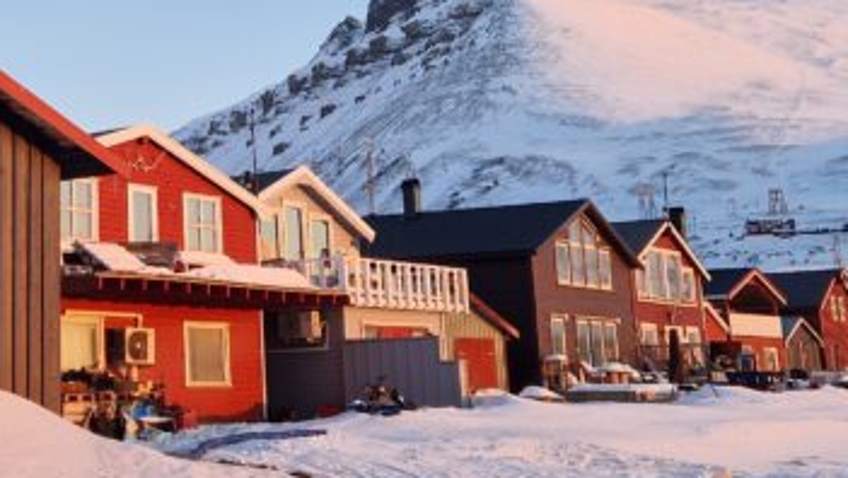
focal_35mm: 73
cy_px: 19
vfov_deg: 16.3
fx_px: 1643
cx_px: 75
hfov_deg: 27.8
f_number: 1.8
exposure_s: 1/180
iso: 50
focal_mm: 5.4
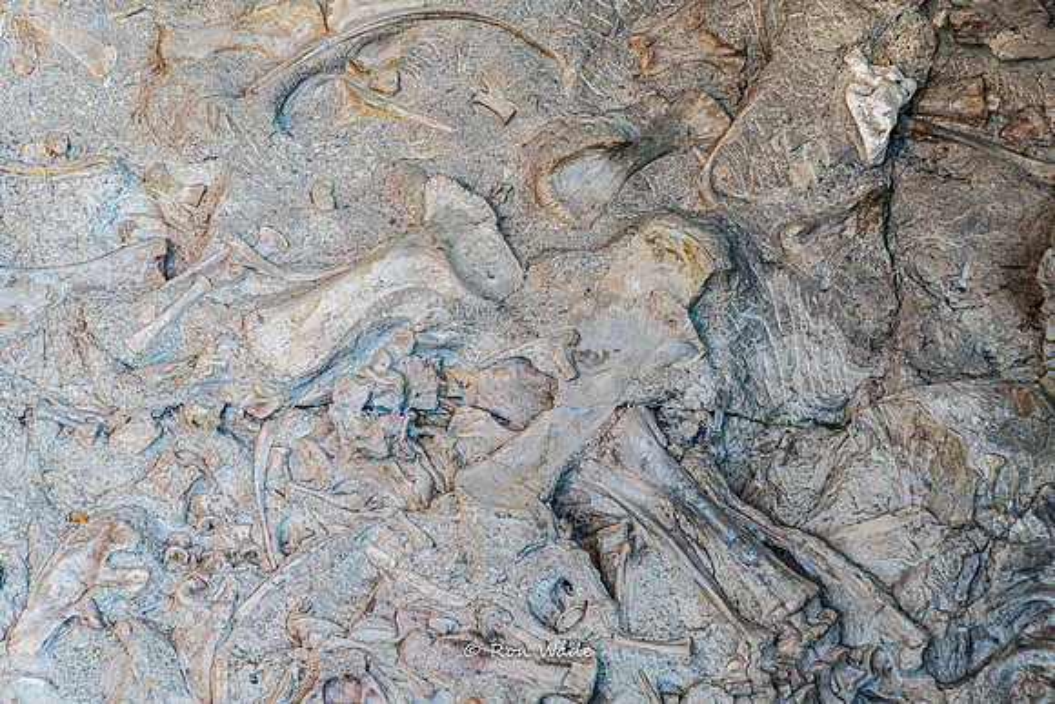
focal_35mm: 70
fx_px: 2052
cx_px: 528
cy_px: 352
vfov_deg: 19.5
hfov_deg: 28.8
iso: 800
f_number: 4
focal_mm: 70
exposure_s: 1/160
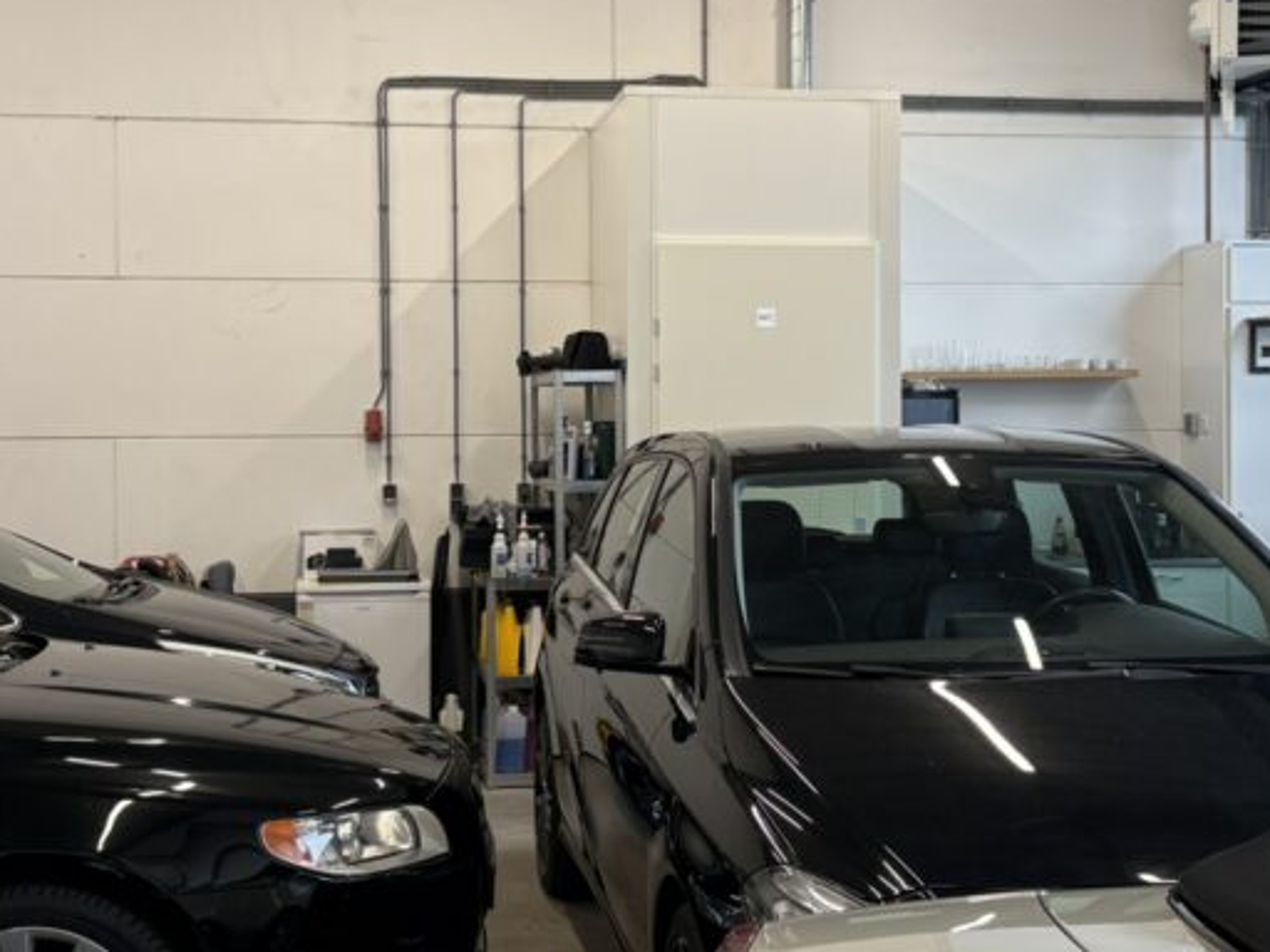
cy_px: 439
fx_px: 1908
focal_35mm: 52
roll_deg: +0.7
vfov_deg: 28.0
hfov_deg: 36.8
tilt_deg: -0.3
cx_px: 667
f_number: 1.6
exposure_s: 1/100
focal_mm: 5.96
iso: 100
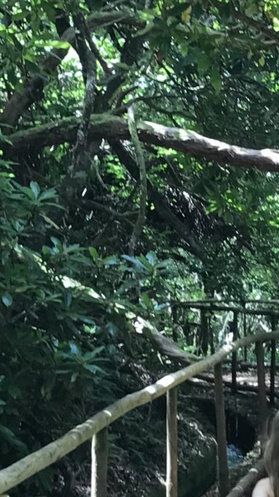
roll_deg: -1.8
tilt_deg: +3.1
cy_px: 222
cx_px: 372
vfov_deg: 18.0
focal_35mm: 119
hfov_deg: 10.0
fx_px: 1565
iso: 40
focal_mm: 3.99
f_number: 1.8
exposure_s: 1/100
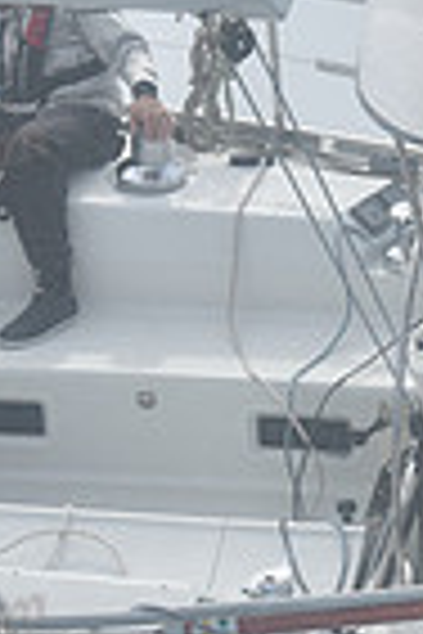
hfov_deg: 2.7
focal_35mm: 503
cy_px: 375
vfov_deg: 4.1
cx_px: 284
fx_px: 8865
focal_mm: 122
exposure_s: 1/800
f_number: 10
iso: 320
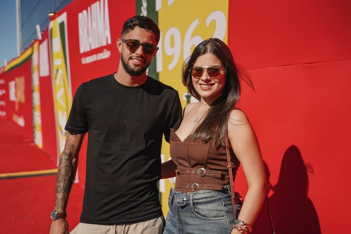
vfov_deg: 23.8
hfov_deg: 35.0
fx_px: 556
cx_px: 176
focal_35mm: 57
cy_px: 117
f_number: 3.2
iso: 320
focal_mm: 57
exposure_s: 1/8000
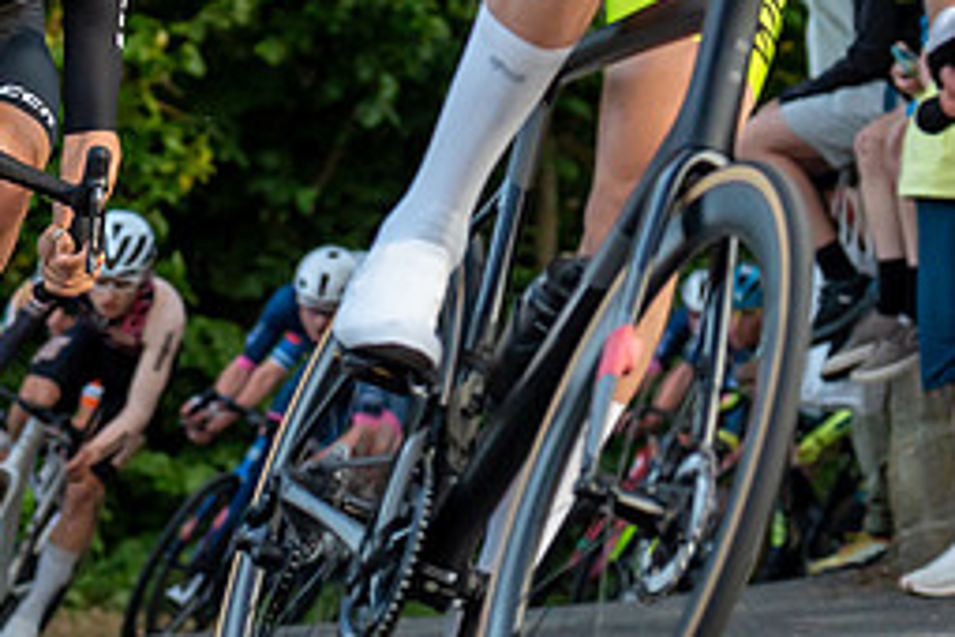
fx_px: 7348
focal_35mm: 277
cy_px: 471
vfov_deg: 5.0
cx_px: -133
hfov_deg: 7.4
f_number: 3.5
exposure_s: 1/800
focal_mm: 70
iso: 1000
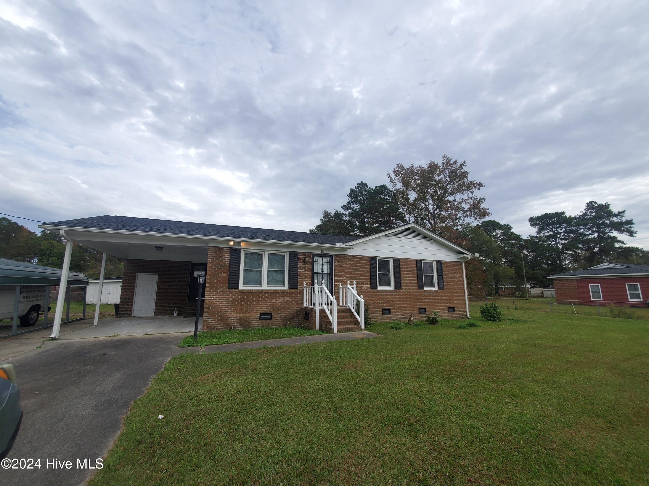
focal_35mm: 13
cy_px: 243
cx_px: 324
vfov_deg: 89.9
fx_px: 244
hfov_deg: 106.2
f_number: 2.2
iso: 50
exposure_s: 1/686
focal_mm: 1.8
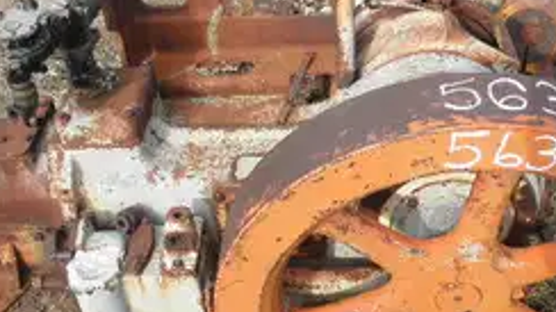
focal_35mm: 50
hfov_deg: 41.3
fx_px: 737
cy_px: 148
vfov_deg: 23.9
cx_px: 308
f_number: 3
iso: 64
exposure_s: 1/400
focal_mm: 5
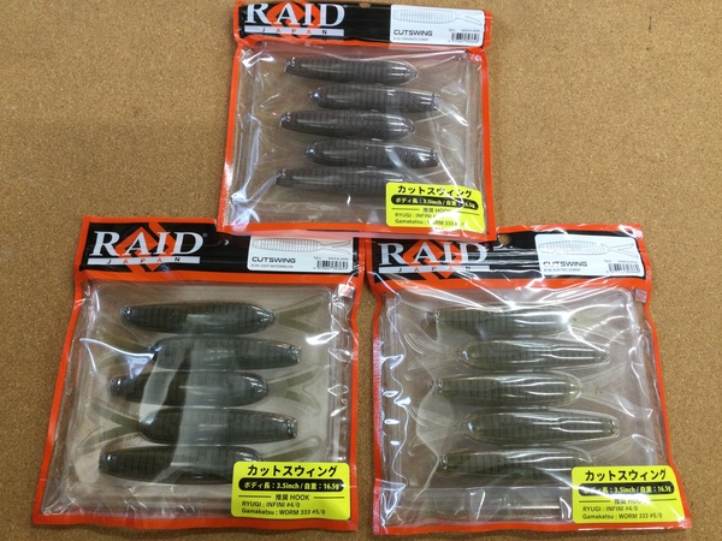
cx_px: 361
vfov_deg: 45.4
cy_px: 270
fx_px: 647
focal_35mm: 31
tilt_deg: -72.5
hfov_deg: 58.4
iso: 50
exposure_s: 1/30
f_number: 2.4
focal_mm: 3.3
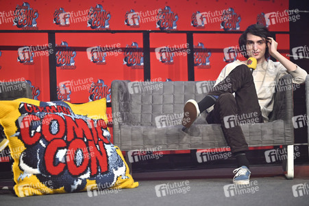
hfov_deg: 15.8
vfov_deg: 10.5
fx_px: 1115
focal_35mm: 130
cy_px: 103
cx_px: 154
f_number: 2.8
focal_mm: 130
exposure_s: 1/500
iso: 1250
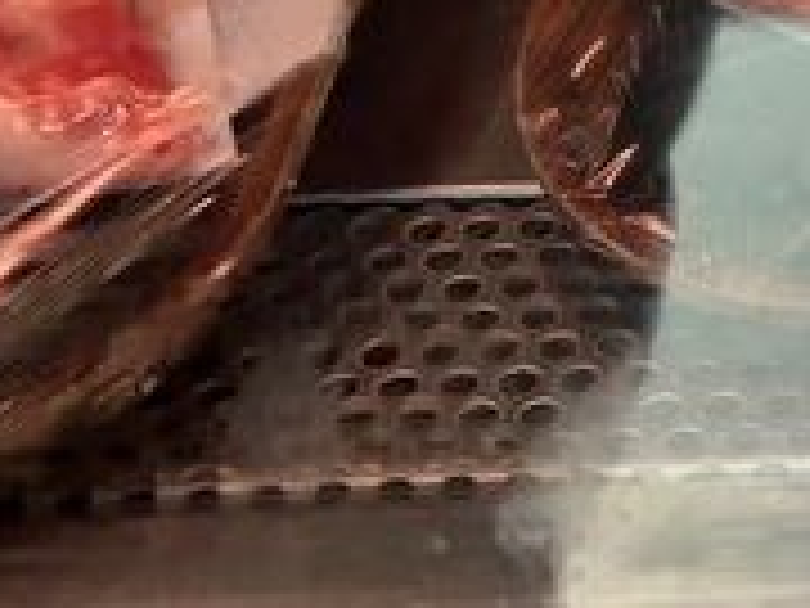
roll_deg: -3.7
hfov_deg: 14.2
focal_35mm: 118
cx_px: 1573
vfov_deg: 12.1
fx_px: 2761
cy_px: -245
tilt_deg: -30.1
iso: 32
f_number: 1.5
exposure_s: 1/120
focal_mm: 5.7
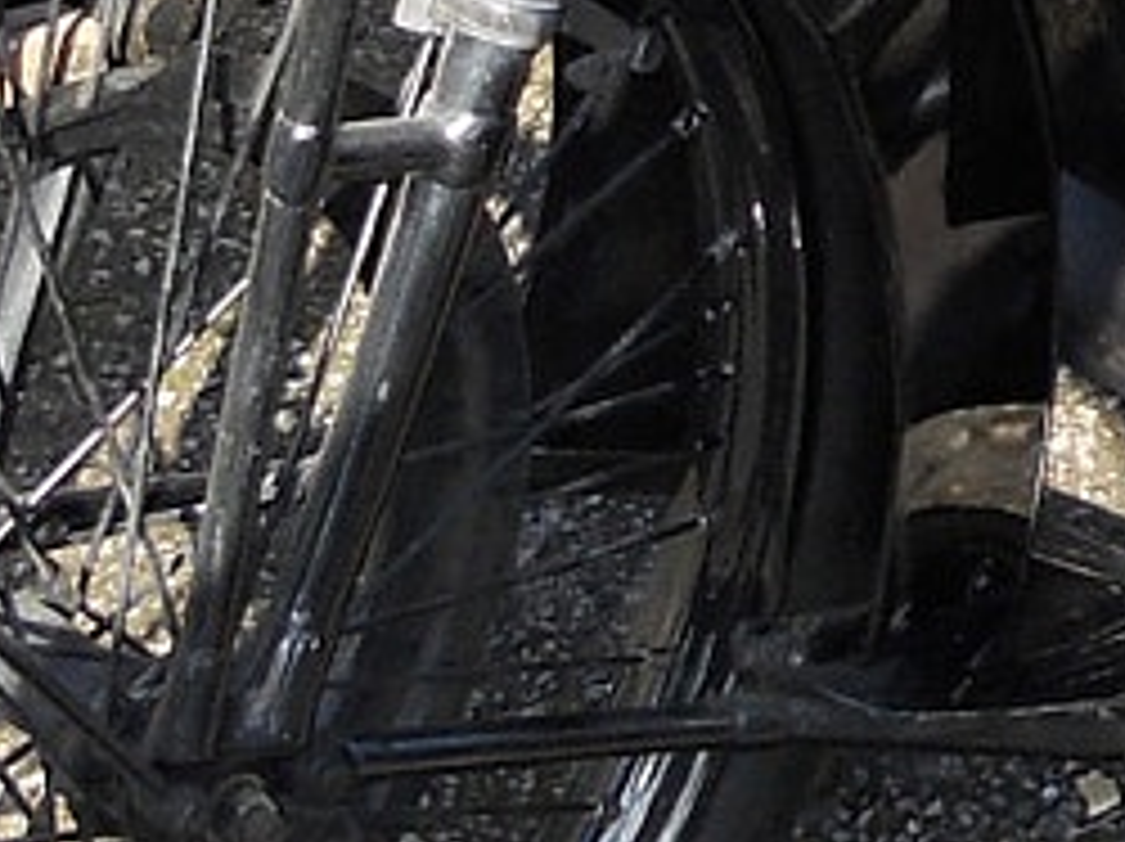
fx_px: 5617
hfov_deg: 11.3
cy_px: -270
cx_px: 1084
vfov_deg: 8.4
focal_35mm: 173
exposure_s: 1/320
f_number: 3.2
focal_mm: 4.9
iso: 80
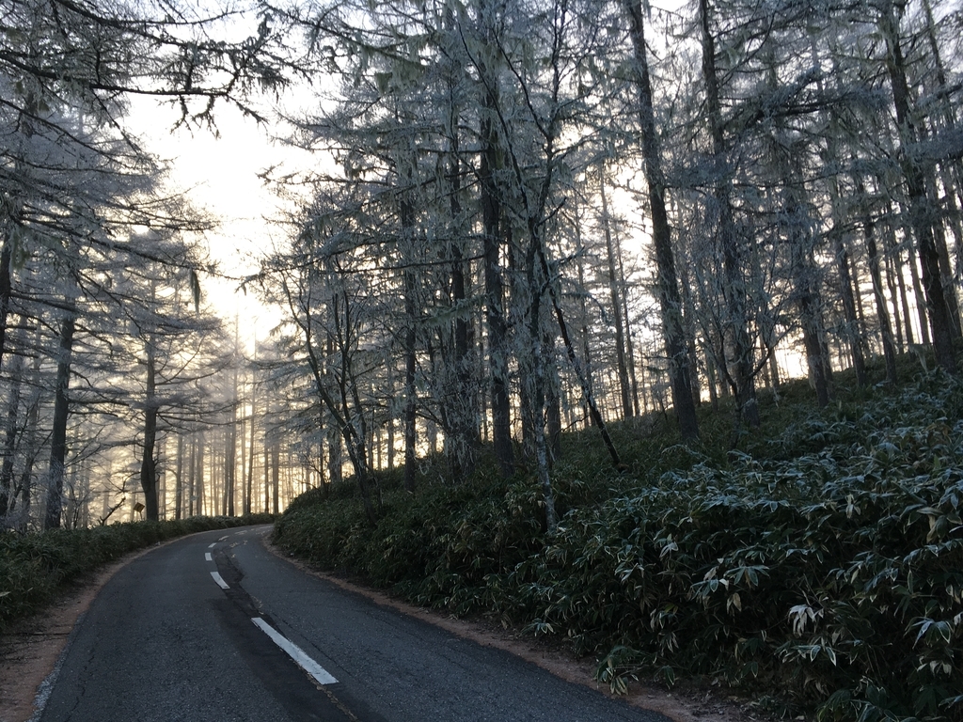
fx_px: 807
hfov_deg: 61.7
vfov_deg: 48.2
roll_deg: +0.9
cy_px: 361
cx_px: 482
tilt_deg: +12.5
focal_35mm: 29
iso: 25
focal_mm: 4.15
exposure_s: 1/123
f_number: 2.2
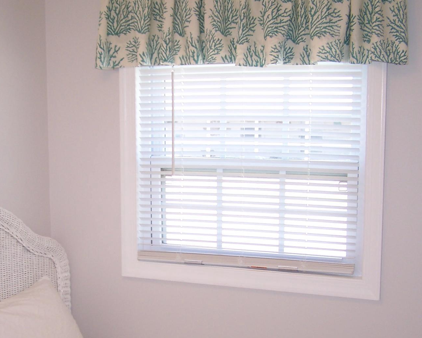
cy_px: 230
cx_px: 166
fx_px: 737
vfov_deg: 25.6
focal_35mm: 59
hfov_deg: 31.8
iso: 80
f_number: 2.8
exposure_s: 1/60
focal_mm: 6.3
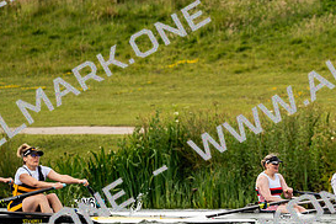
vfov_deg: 1.1
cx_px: 340
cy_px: 164
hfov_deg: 1.6
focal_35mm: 1277
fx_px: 11918
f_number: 6.3
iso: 500
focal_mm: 600
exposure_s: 1/2000
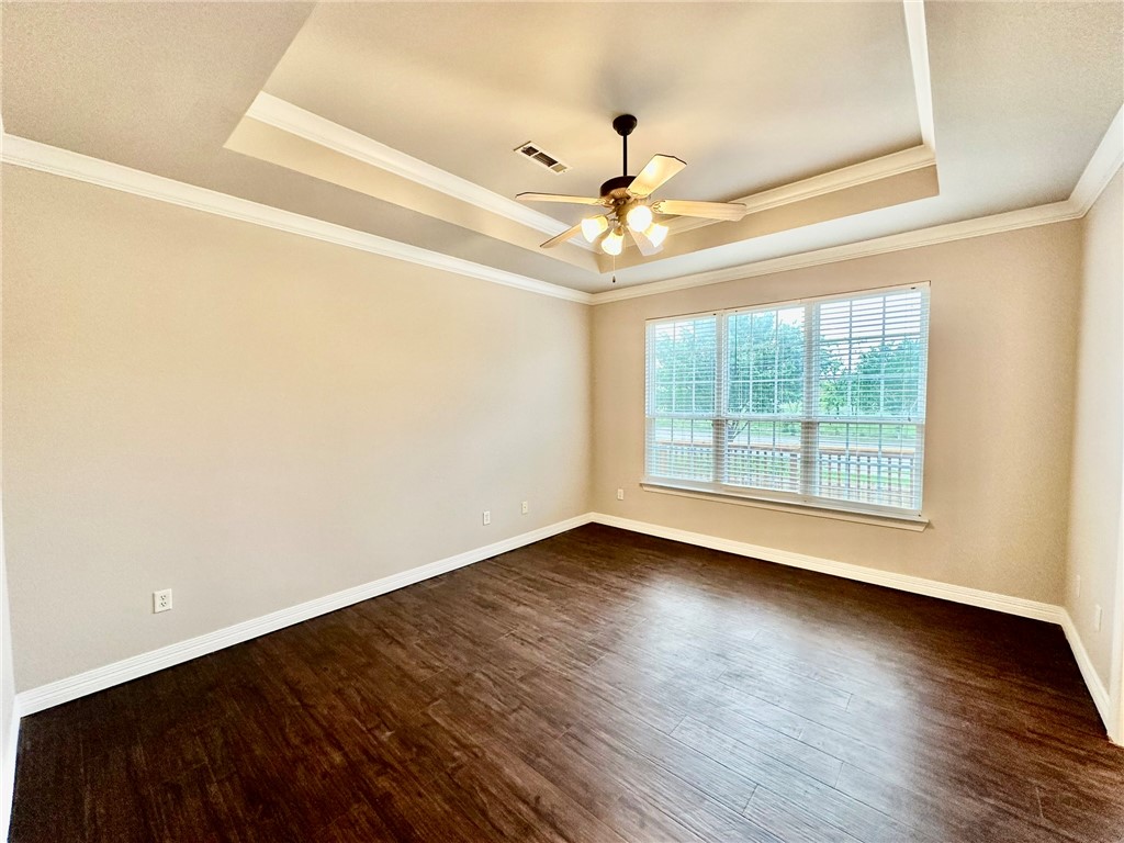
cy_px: 422
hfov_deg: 102.1
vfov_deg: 85.7
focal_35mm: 14
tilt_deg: -2.2
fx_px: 455
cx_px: 562
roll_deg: +0.5
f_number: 2.2
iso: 200
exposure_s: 1/120
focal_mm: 2.22
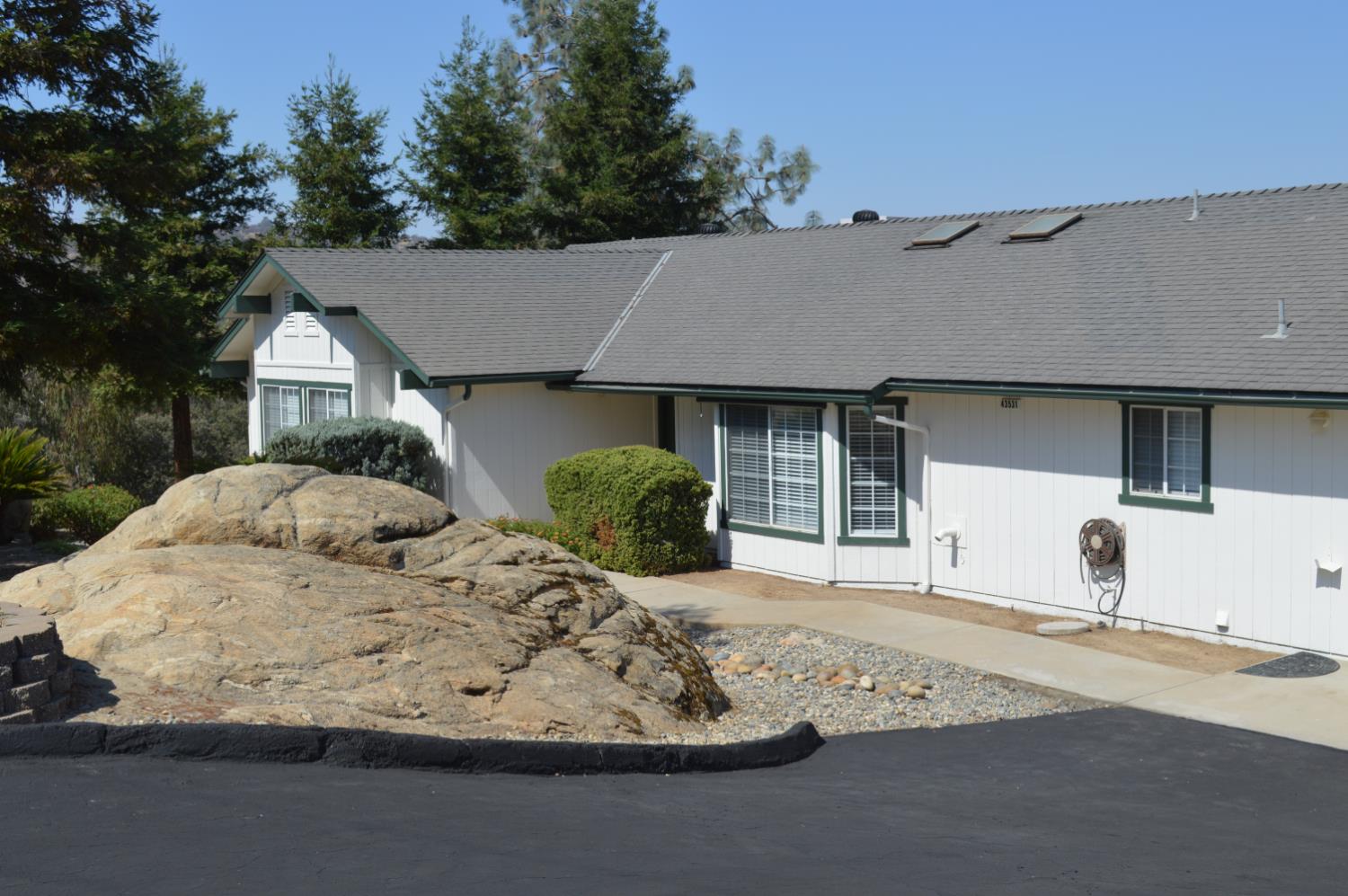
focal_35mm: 45
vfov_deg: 29.8
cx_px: 674
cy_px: 448
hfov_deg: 43.6
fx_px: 1683
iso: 100
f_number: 8
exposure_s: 1/250
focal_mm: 30
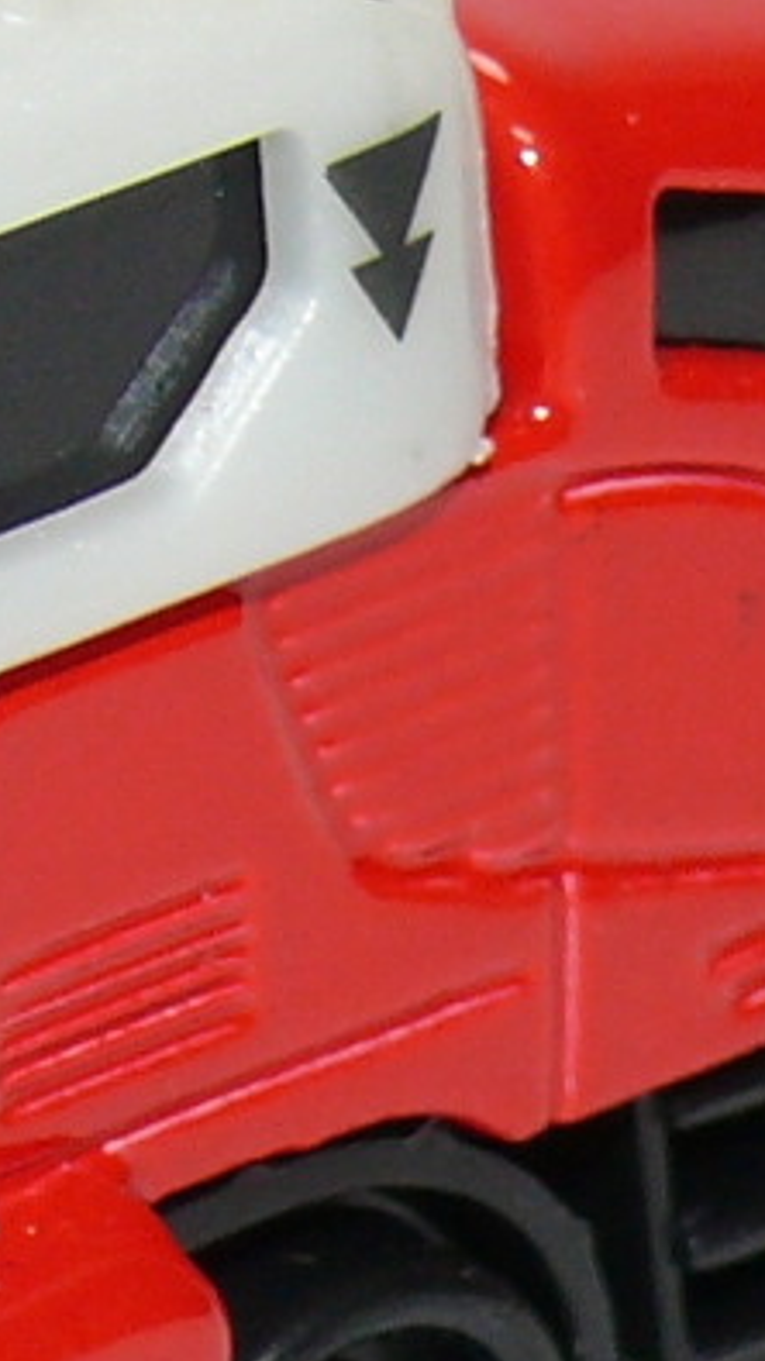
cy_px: 710
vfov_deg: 5.5
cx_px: -517
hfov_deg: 3.1
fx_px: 14181
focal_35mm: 393
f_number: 4
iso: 100
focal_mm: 12.5
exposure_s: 1/30
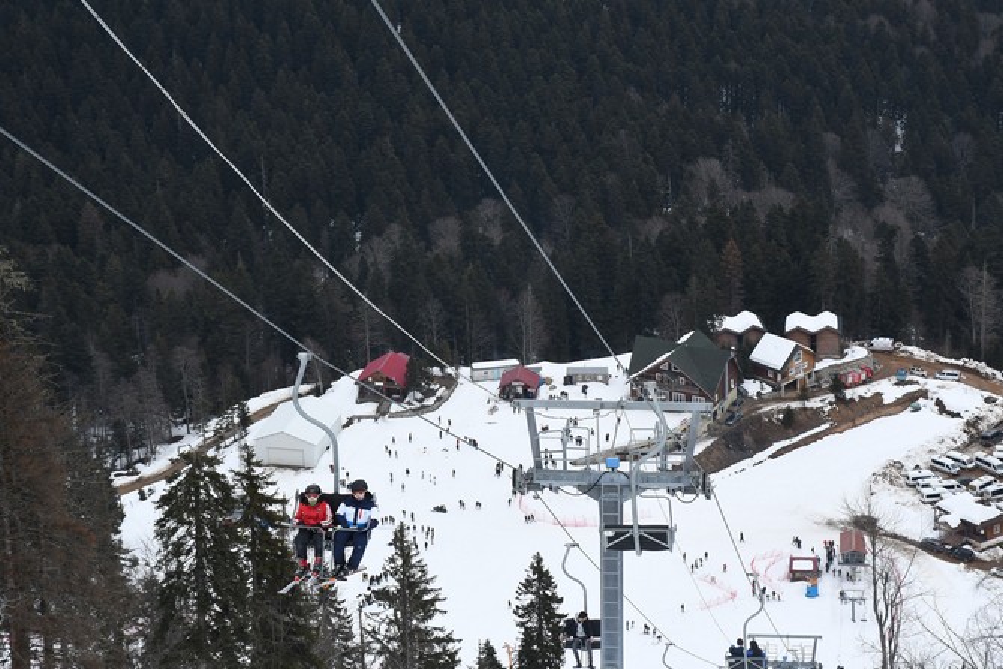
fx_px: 3121
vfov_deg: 12.2
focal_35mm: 112
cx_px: 502
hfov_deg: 18.3
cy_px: 334
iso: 640
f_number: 8
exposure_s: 1/1250
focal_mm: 75
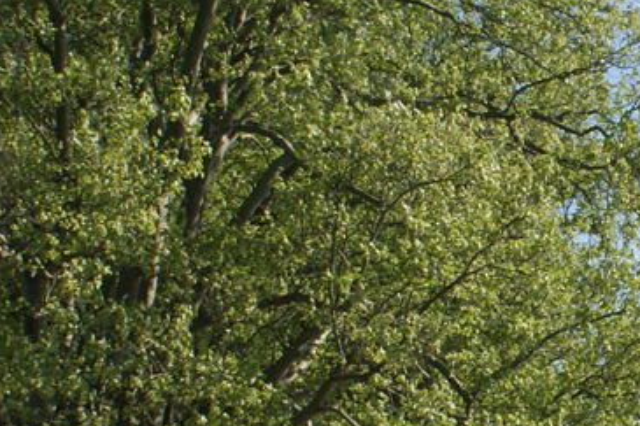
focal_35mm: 142
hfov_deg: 14.0
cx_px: 784
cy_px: 389
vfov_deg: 9.6
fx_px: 2523
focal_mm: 18
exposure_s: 1/160
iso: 100
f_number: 10
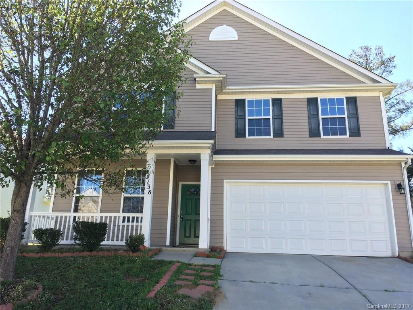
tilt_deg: +15.3
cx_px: 206
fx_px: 346
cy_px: 155
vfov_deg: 48.2
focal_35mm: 29
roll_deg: -1.2
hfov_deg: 61.7
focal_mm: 4.15
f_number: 2.2
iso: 25
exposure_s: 1/178
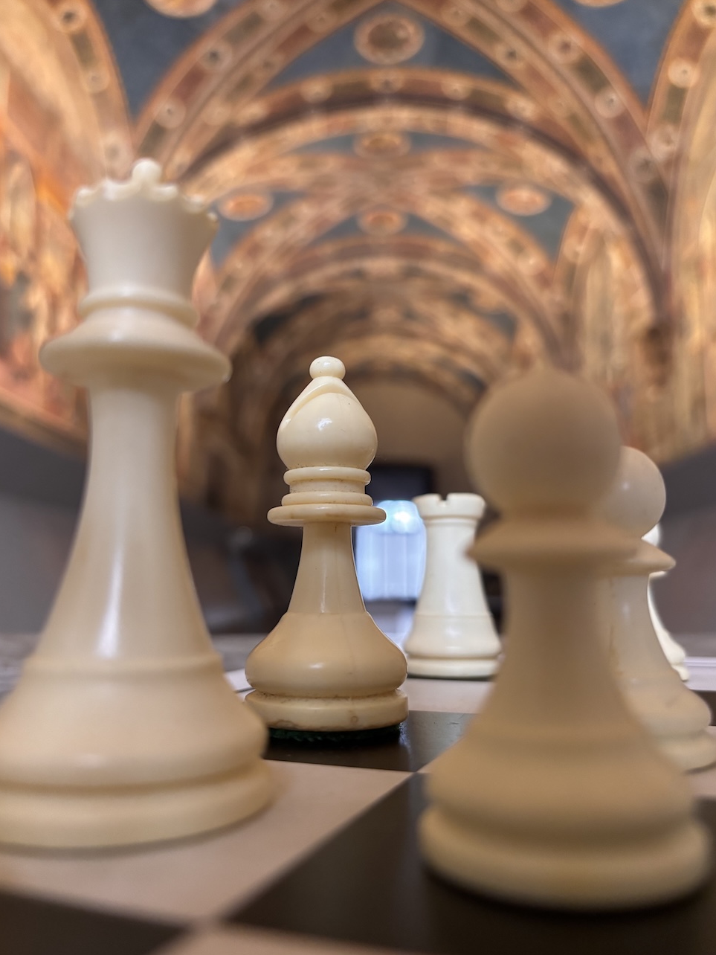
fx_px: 745
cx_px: 353
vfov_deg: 65.3
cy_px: 466
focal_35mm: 27
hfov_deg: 51.4
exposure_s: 1/50
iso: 500
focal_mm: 5.96
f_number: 1.6
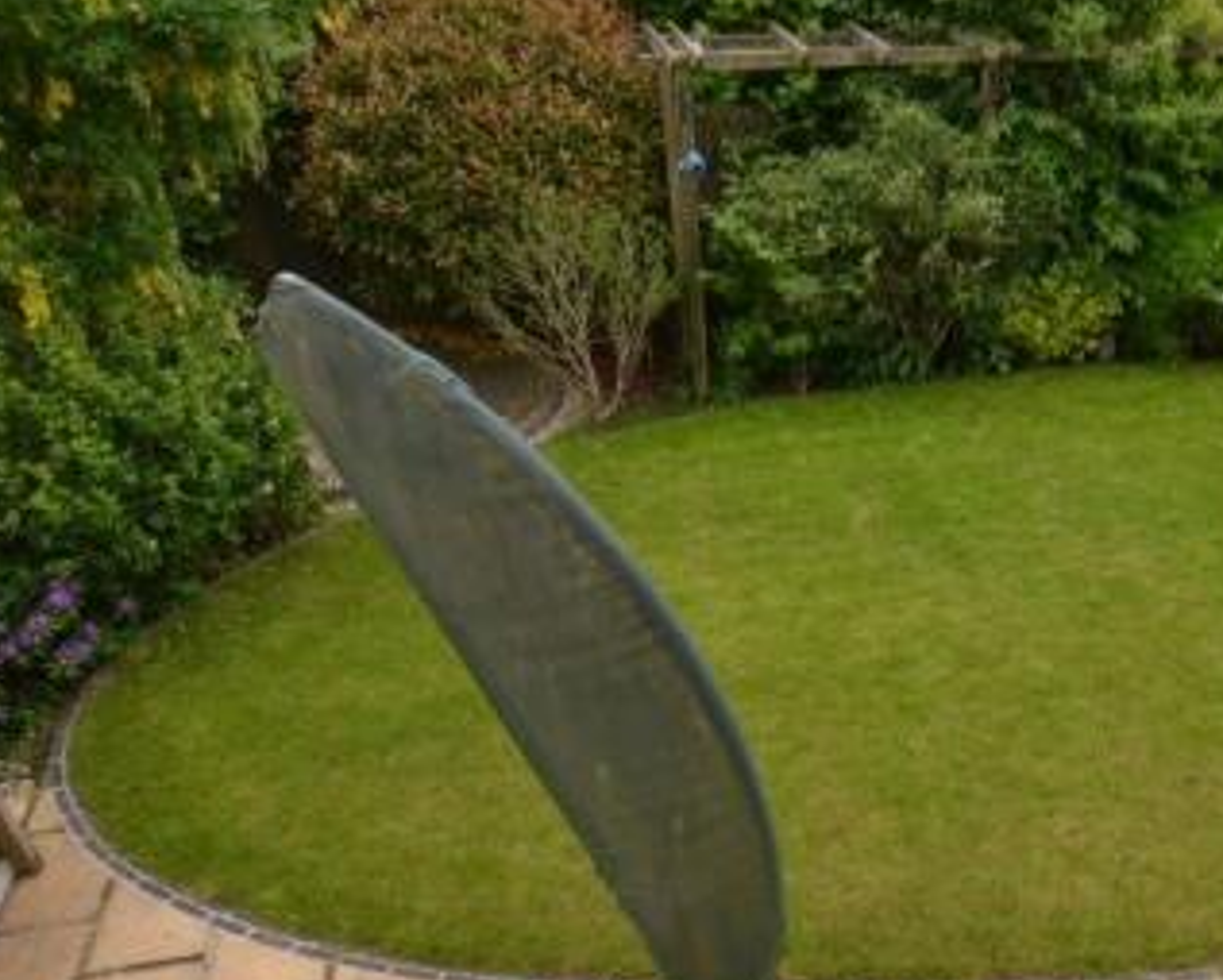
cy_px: 704
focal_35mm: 32
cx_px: 866
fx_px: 1158
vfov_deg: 44.7
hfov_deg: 53.9
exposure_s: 1/30
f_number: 20
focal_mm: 11
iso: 400
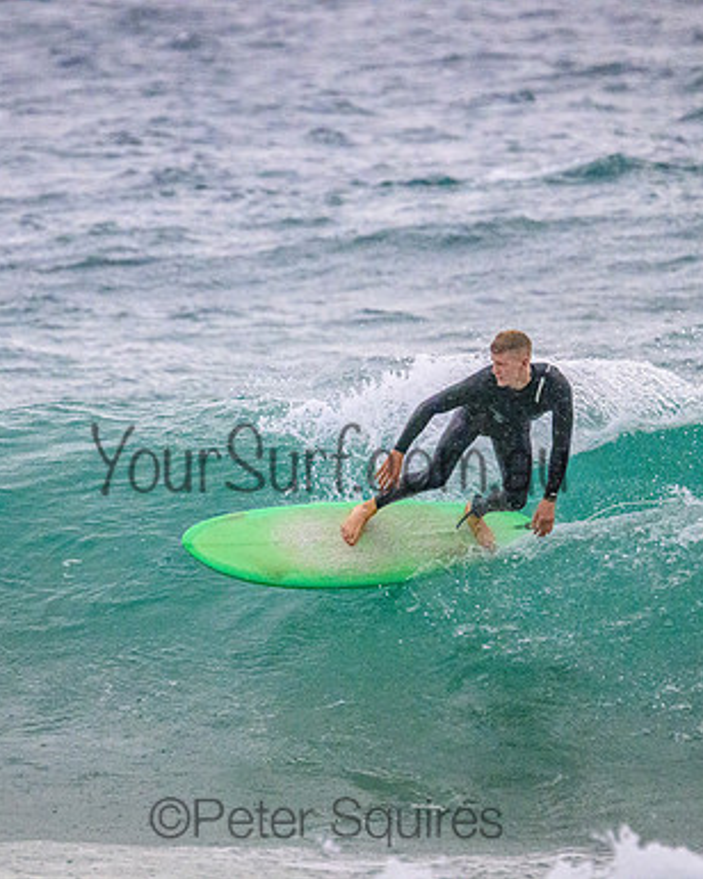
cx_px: 326
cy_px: 440
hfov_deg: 1.8
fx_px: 22080
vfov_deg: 2.3
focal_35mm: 849
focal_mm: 600
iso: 10000
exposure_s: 1/2000
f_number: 11
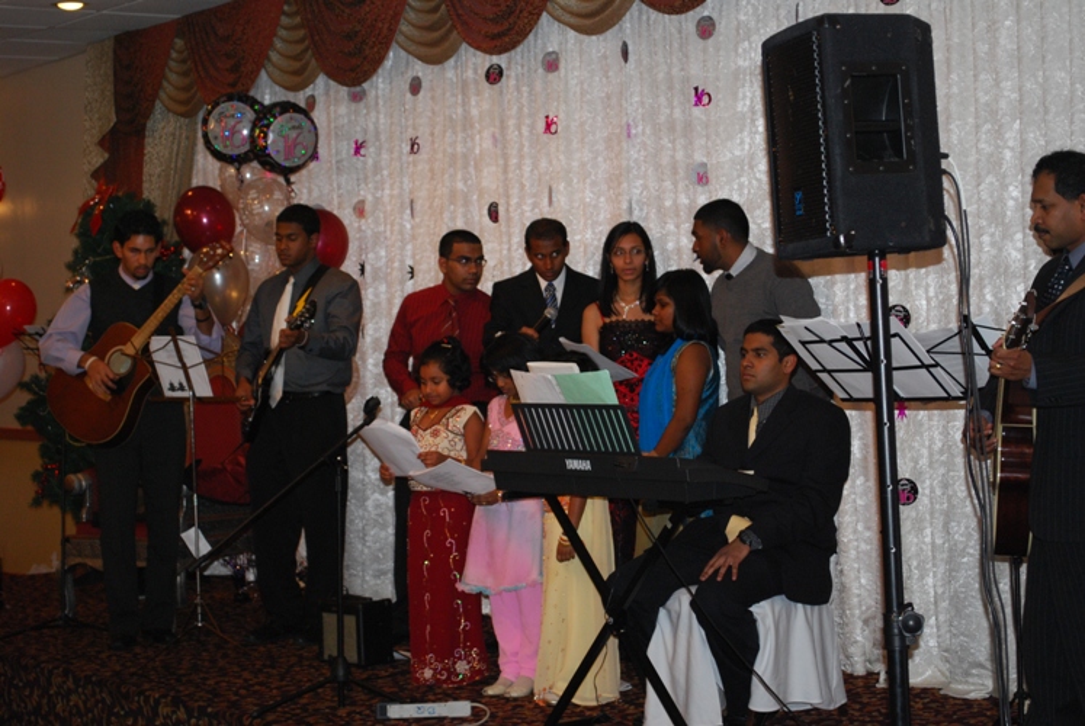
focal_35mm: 72
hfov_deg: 28.0
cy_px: 363
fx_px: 2173
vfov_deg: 19.0
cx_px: 542
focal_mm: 48
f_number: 5.6
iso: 640
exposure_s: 1/60
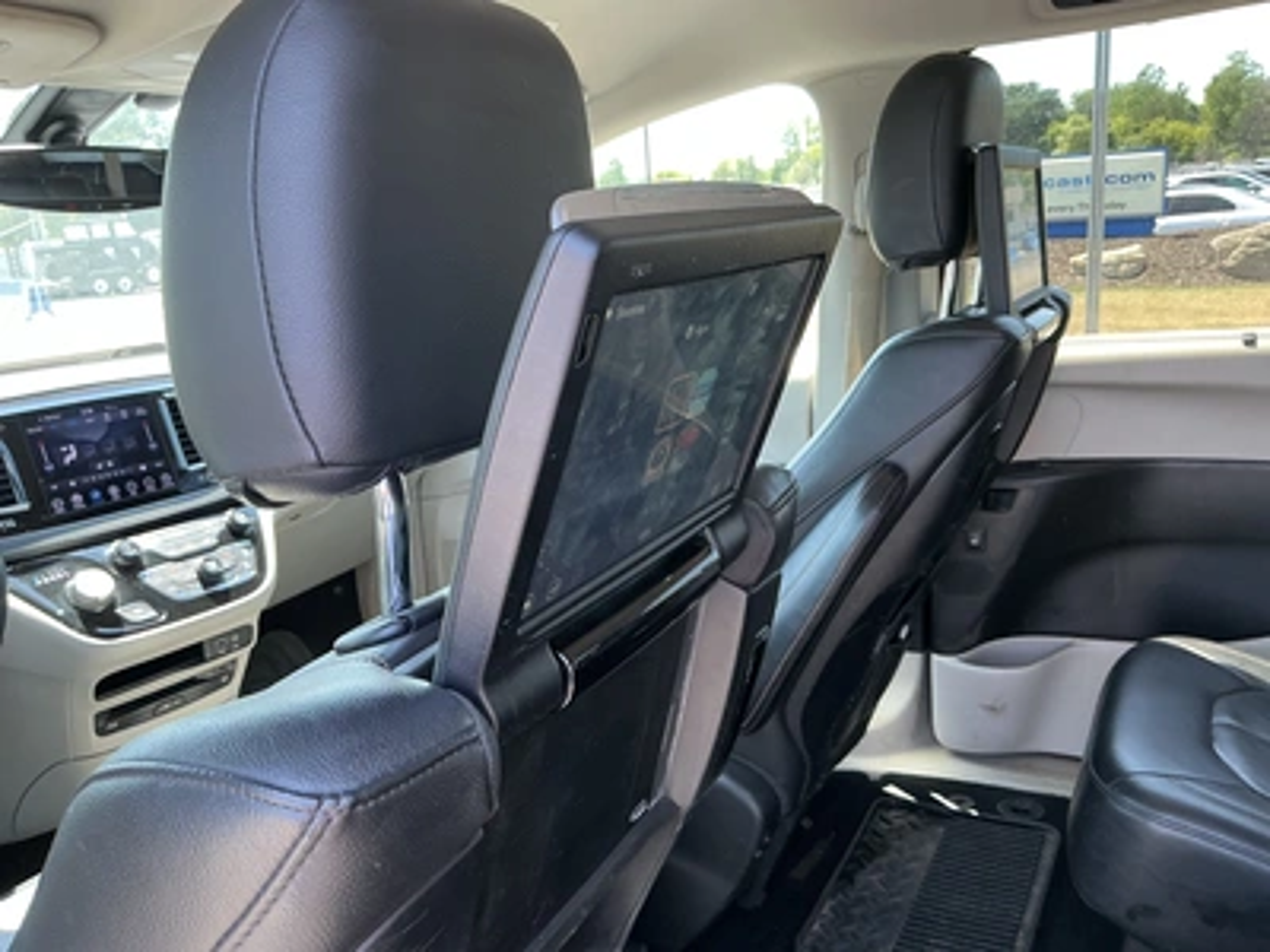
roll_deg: +4.4
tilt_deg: -14.1
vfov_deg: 49.7
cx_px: 635
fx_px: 1027
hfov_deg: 63.4
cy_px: 476
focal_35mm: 28
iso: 64
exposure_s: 1/122
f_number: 1.8
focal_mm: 3
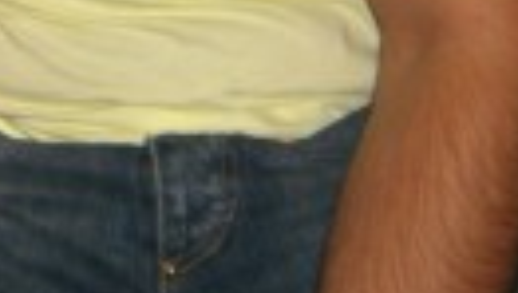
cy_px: -436
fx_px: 2599
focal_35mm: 189
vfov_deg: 6.1
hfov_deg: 11.2
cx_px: -111
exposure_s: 1/60
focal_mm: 7.9
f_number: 2.8
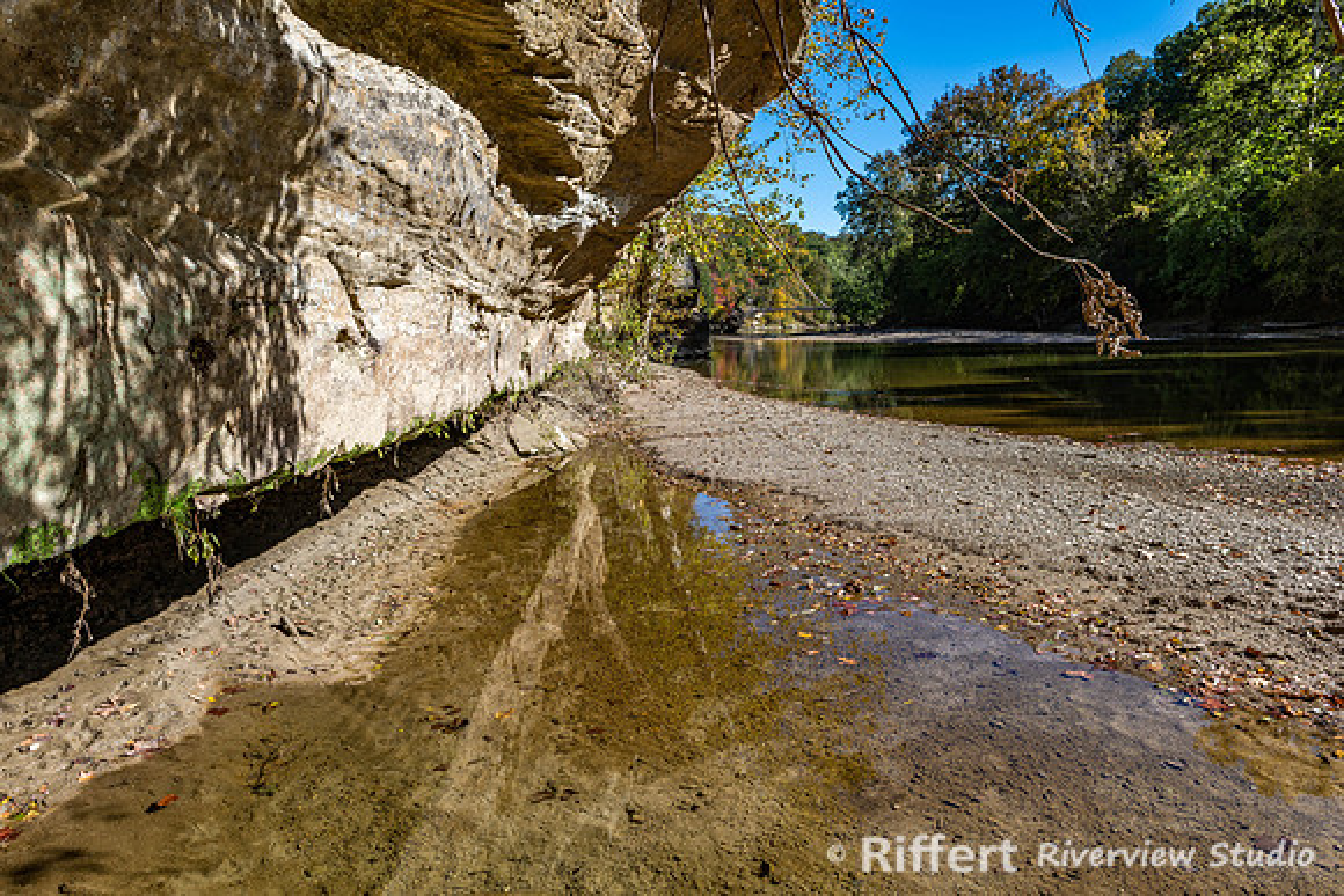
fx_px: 896
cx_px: 672
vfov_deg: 53.2
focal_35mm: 24
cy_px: 448
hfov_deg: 73.7
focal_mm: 24
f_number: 8
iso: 100
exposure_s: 1/160
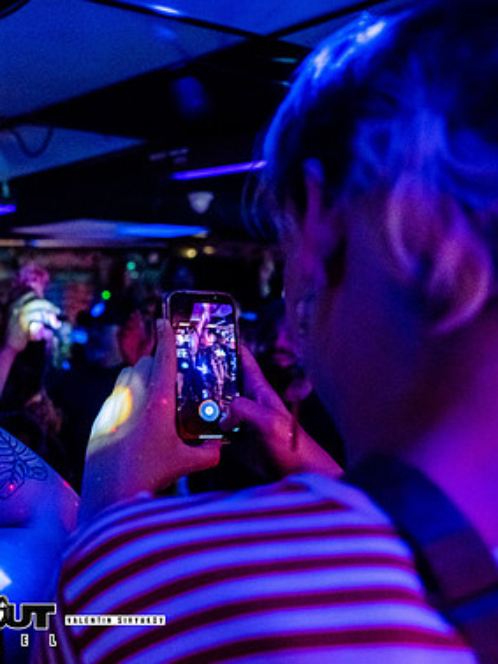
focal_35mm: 46
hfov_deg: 29.1
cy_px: 355
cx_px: -23
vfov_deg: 41.2
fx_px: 882
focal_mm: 25.7
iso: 2500
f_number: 2.8
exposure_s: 1/200
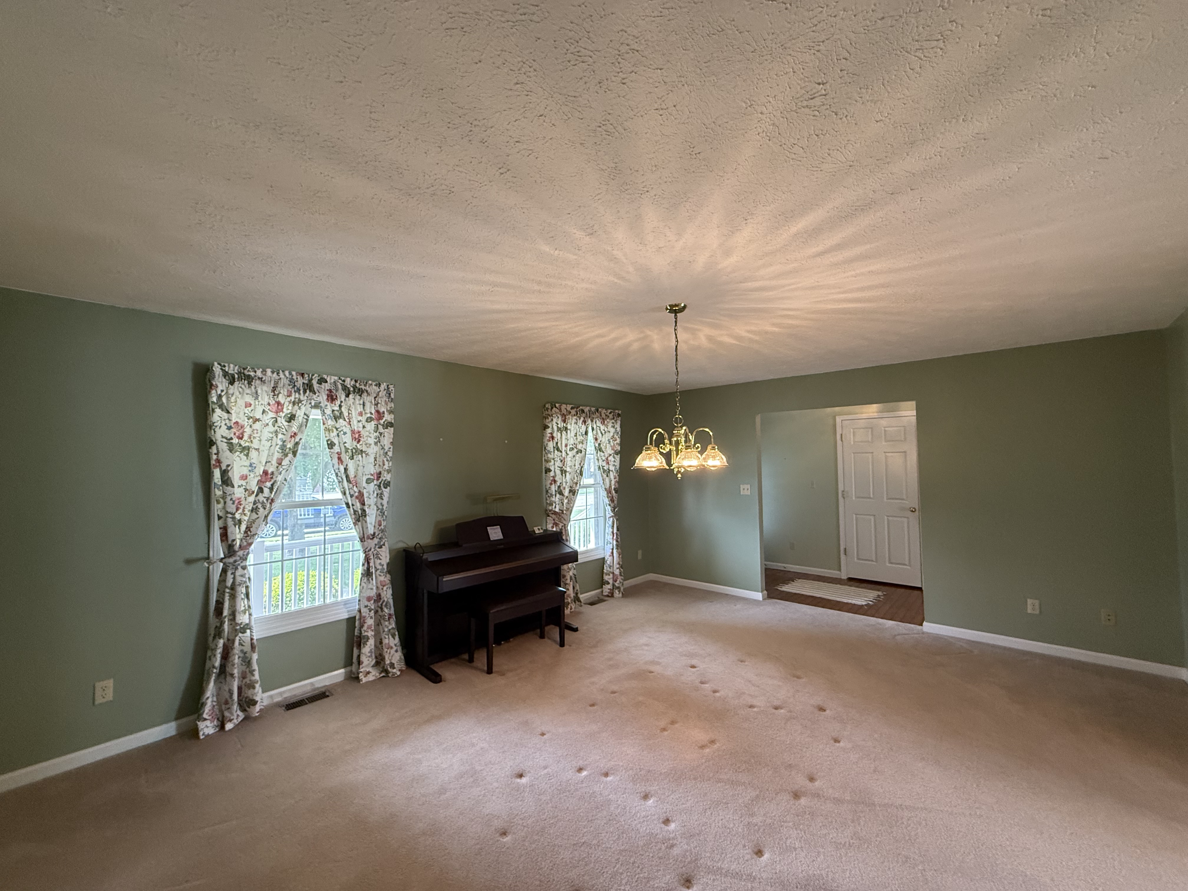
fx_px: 480
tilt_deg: +3.0
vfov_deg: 85.7
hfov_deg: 102.1
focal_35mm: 14
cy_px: 446
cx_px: 594
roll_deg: +0.8
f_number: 2.2
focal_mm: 2.22
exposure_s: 1/120
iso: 400
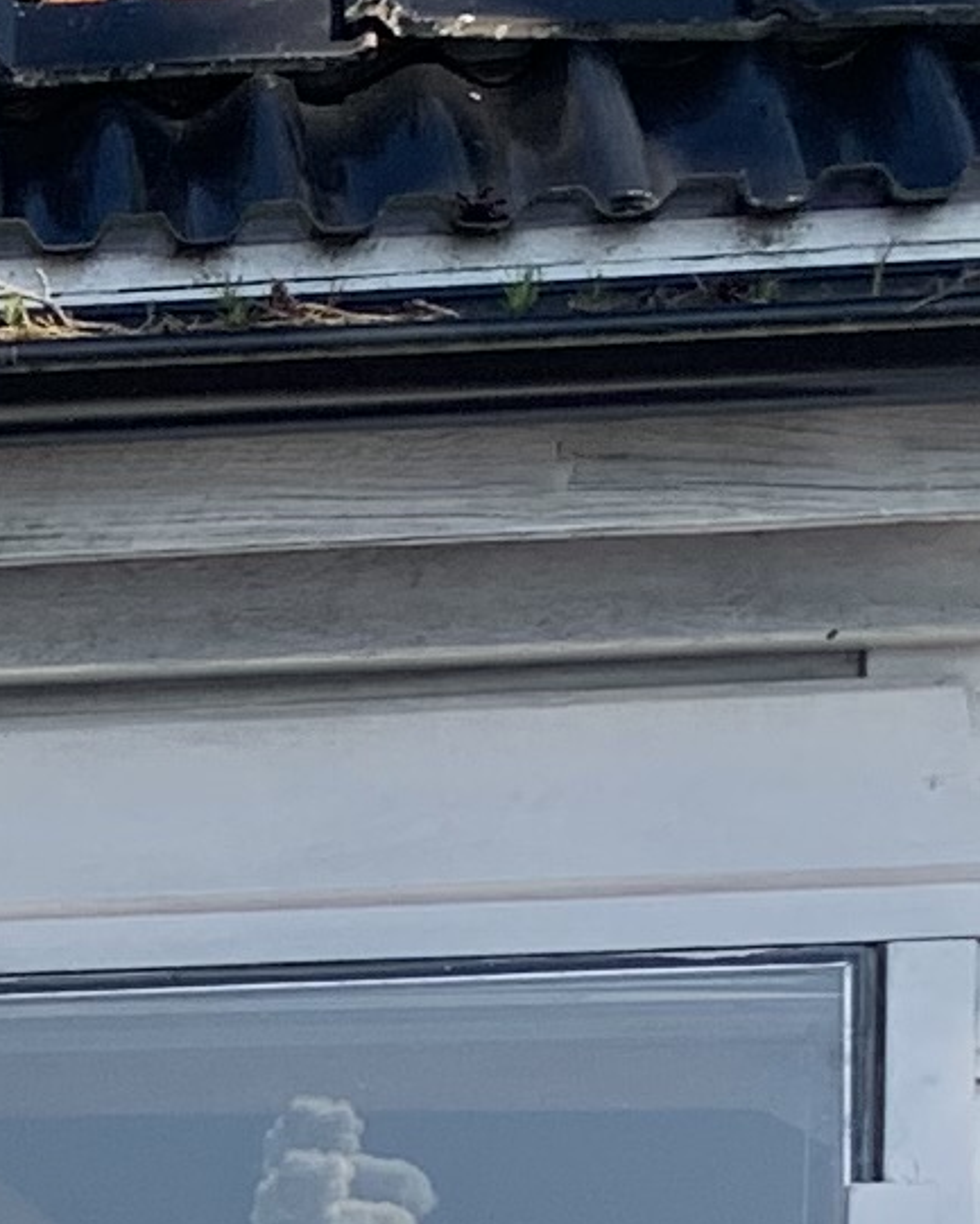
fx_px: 6850
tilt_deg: +3.0
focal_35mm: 189
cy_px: 2052
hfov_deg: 7.0
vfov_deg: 9.8
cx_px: -2401
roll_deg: -1.7
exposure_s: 1/1447
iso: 25
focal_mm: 4.25
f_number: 1.8
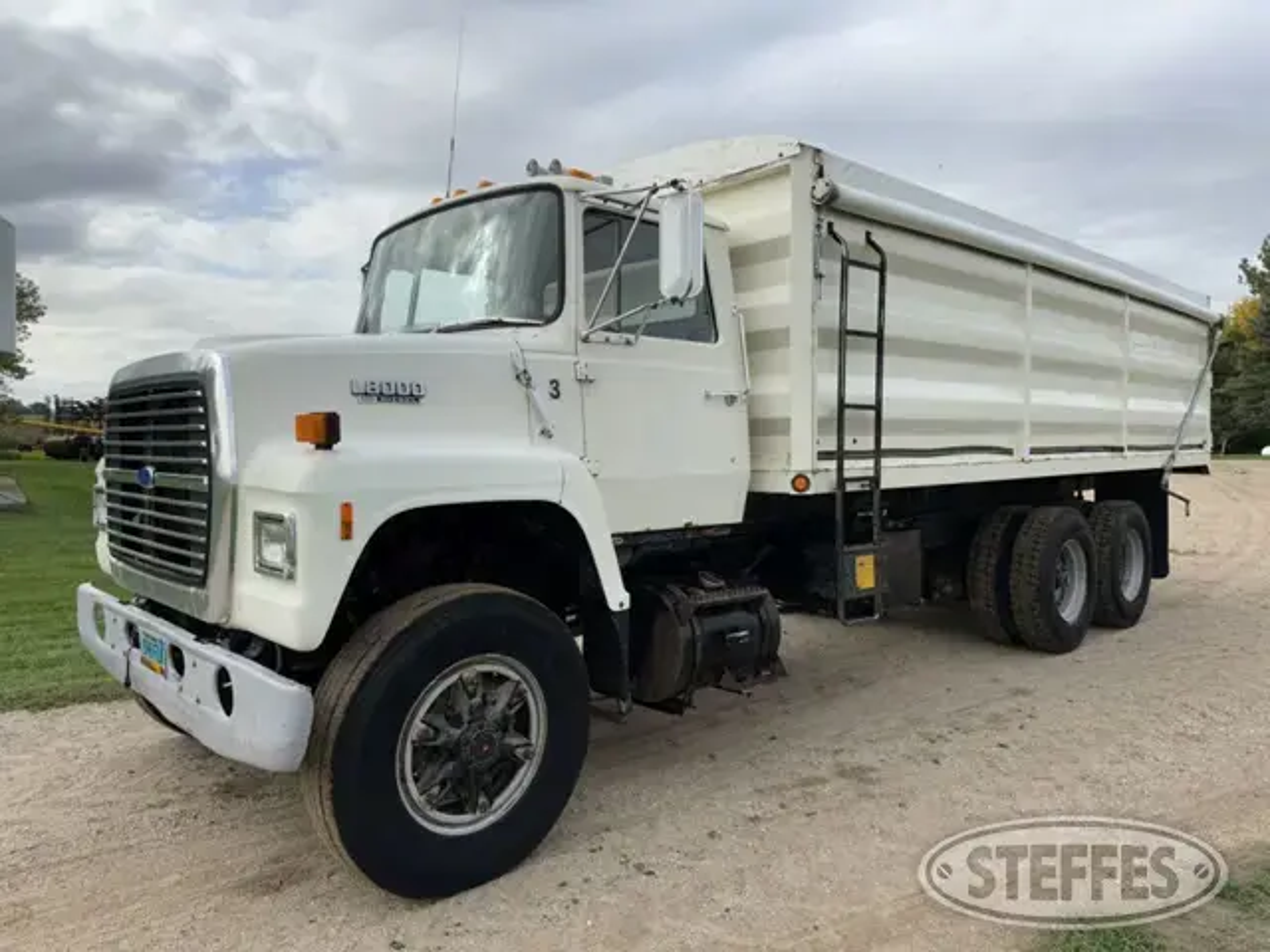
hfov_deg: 71.6
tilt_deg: -3.5
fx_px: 881
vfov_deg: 56.8
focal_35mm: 24
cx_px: 635
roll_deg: -1.5
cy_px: 476
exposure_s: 1/2967
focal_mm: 6.86
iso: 80
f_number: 1.78
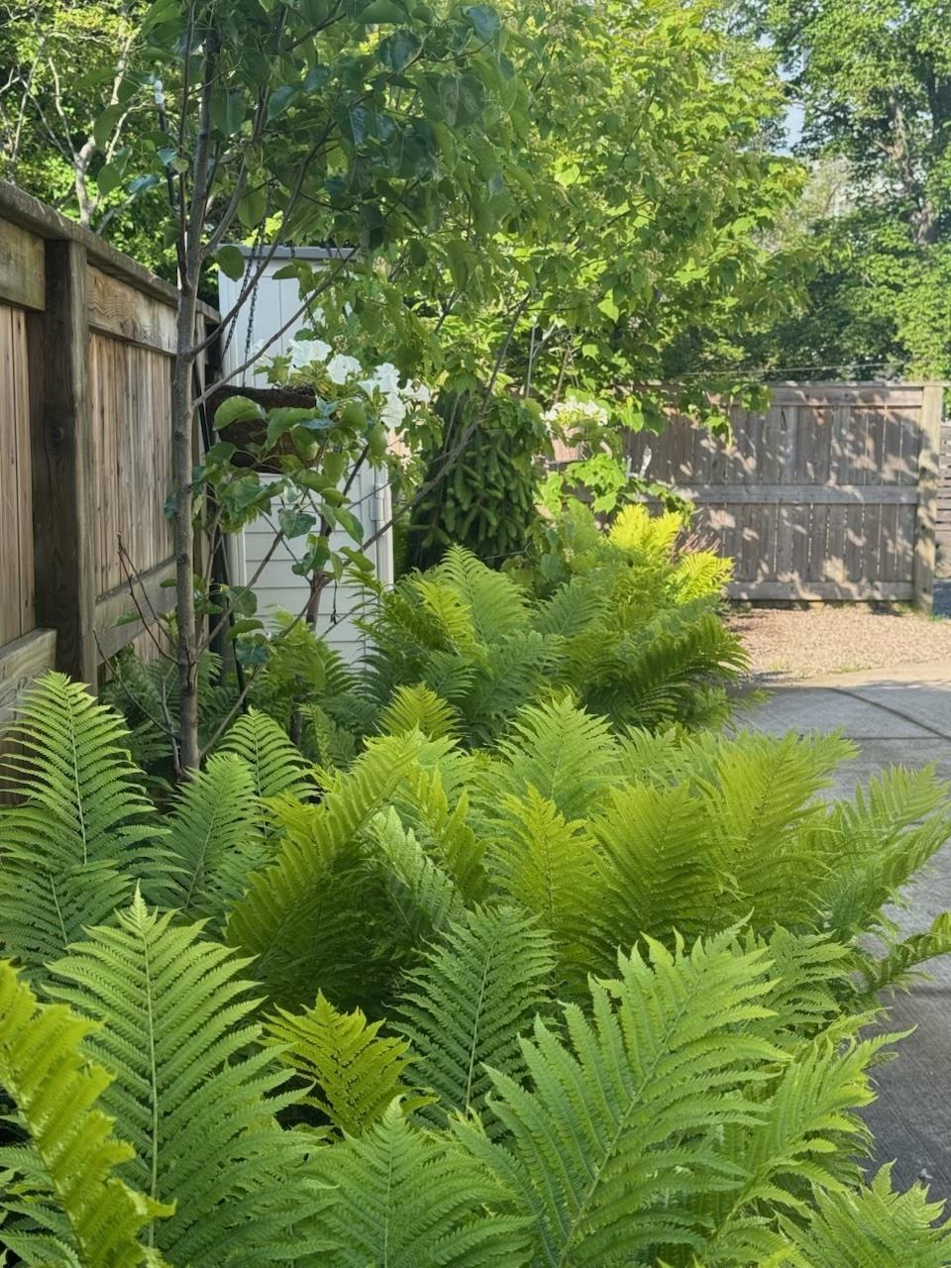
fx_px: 1758
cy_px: 634
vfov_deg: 39.7
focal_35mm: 48
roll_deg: +0.1
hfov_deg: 30.3
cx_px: 476
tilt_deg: -7.0
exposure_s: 1/832
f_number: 1.78
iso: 64
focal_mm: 6.76
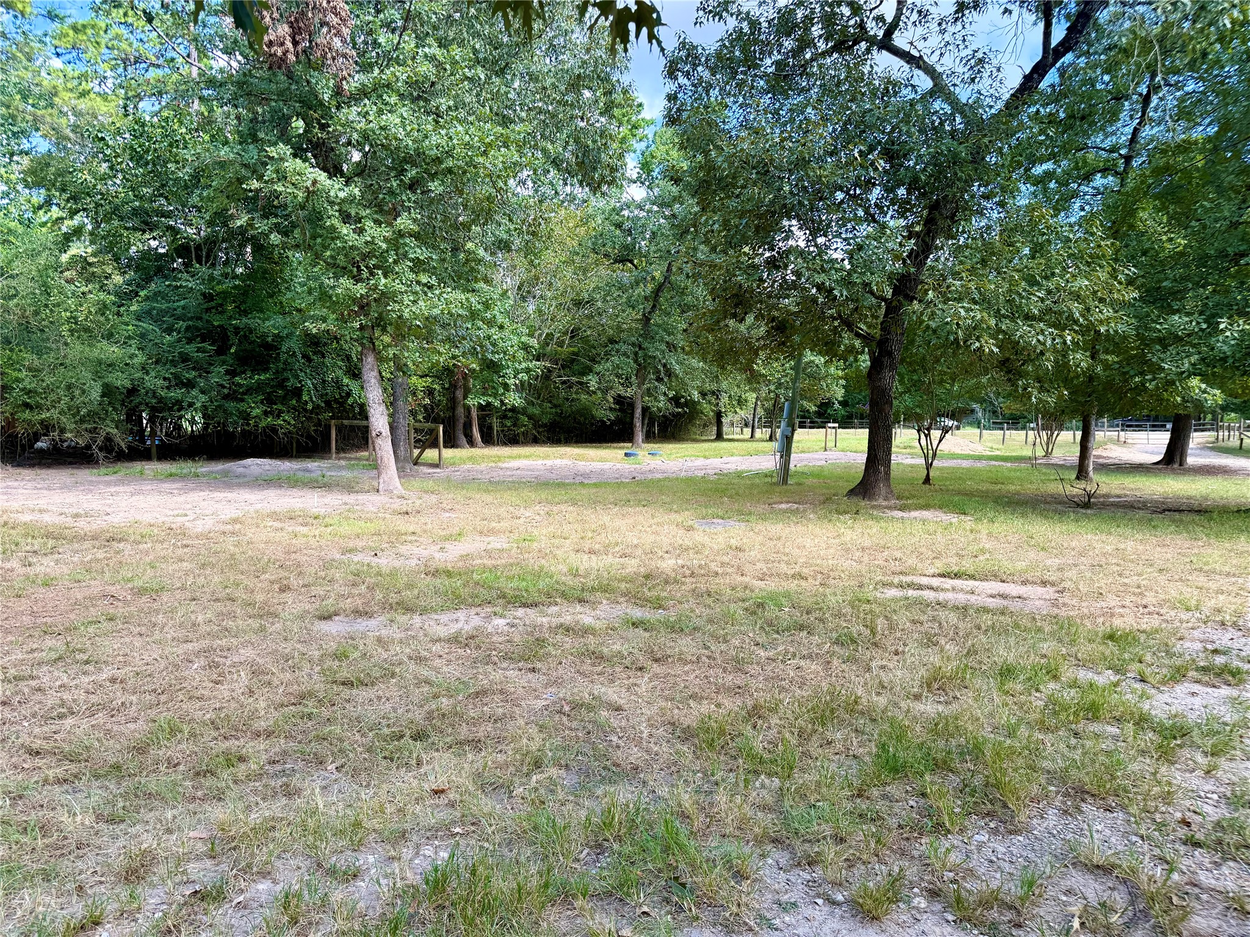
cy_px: 468
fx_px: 867
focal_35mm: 24
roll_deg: -1.0
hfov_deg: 71.6
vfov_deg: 56.8
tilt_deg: -2.3
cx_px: 625
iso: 100
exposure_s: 1/742
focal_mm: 6.76
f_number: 1.78
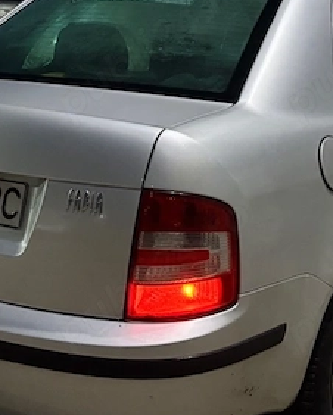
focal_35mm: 72
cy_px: 81
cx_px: 212
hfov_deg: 21.2
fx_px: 886
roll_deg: -1.0
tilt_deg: -6.4
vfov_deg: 25.9
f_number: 1.6
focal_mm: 5.96
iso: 640
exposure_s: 1/25
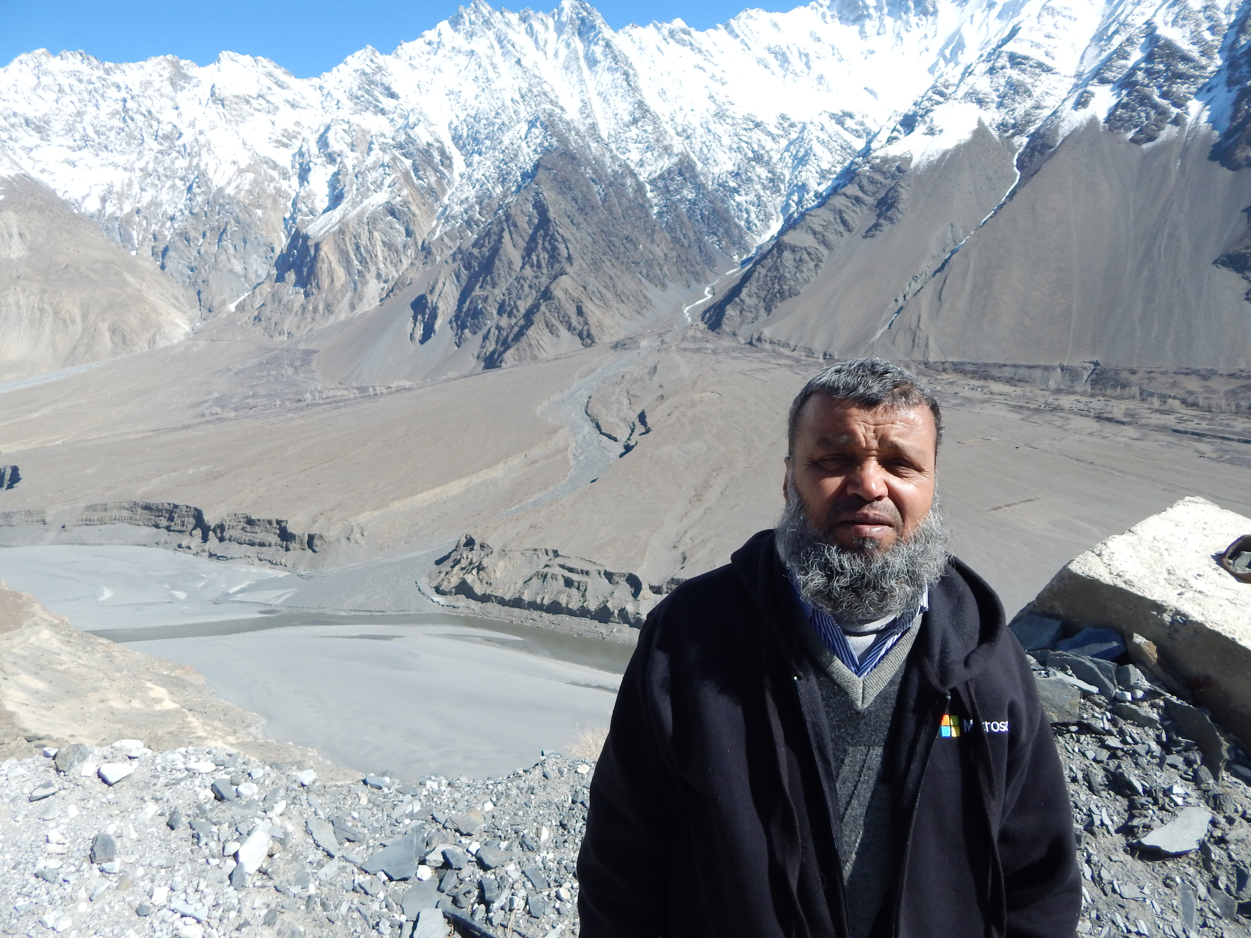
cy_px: 469
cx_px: 626
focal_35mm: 22
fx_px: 795
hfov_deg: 76.4
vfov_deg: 61.1
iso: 125
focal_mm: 4
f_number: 6
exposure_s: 1/400
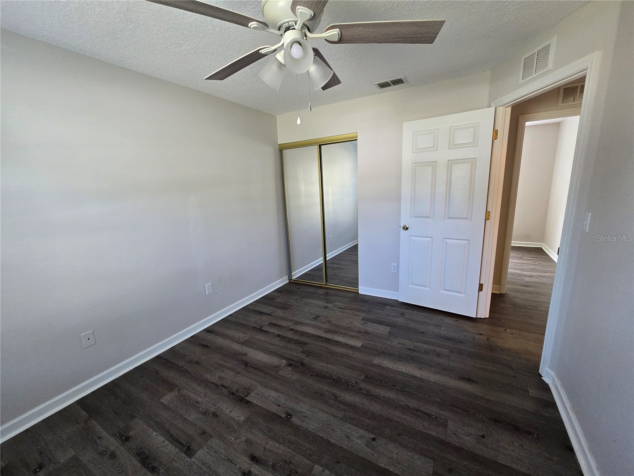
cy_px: 238
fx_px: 238
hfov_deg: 106.2
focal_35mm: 13
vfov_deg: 89.9
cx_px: 317
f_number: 2.2
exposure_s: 1/60
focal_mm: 2.2
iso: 250
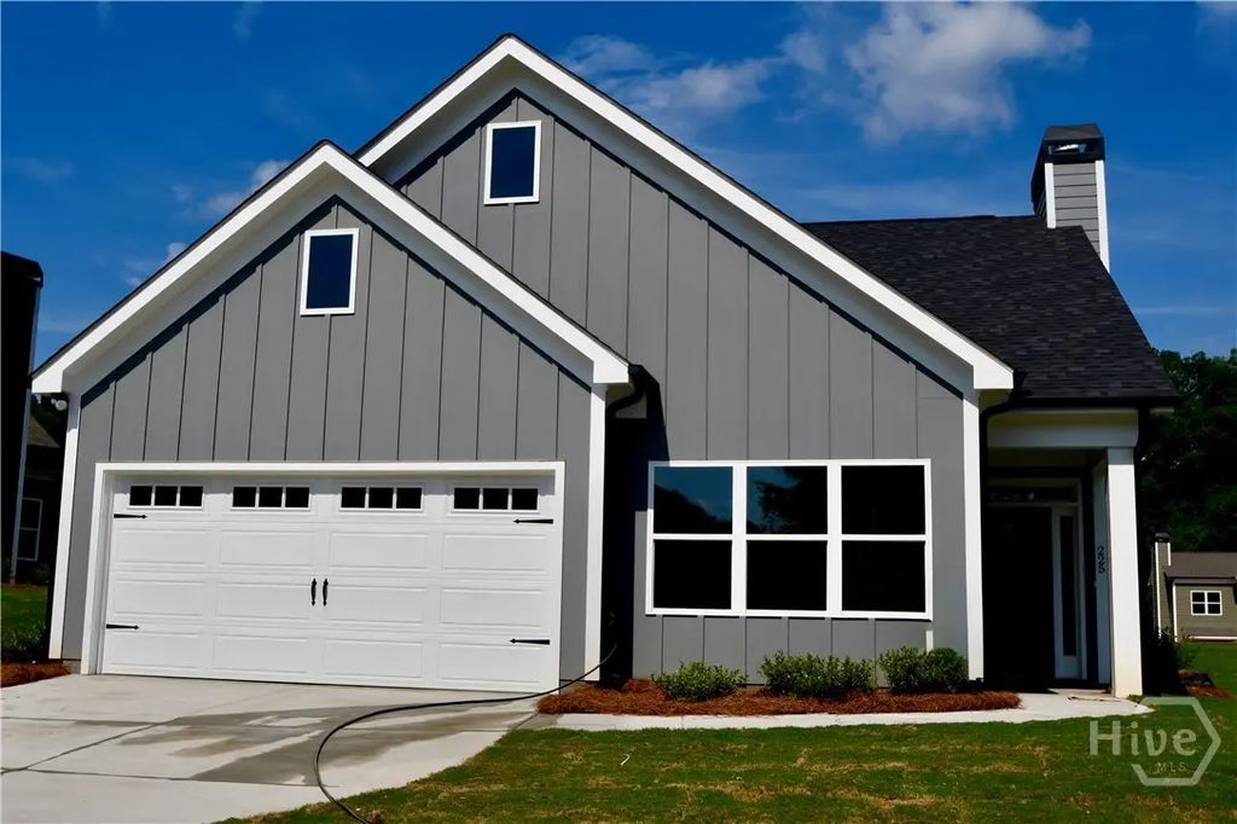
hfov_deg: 60.3
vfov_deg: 42.3
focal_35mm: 31
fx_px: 1065
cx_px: 618
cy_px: 412
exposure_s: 1/500
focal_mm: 21
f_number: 11
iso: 100
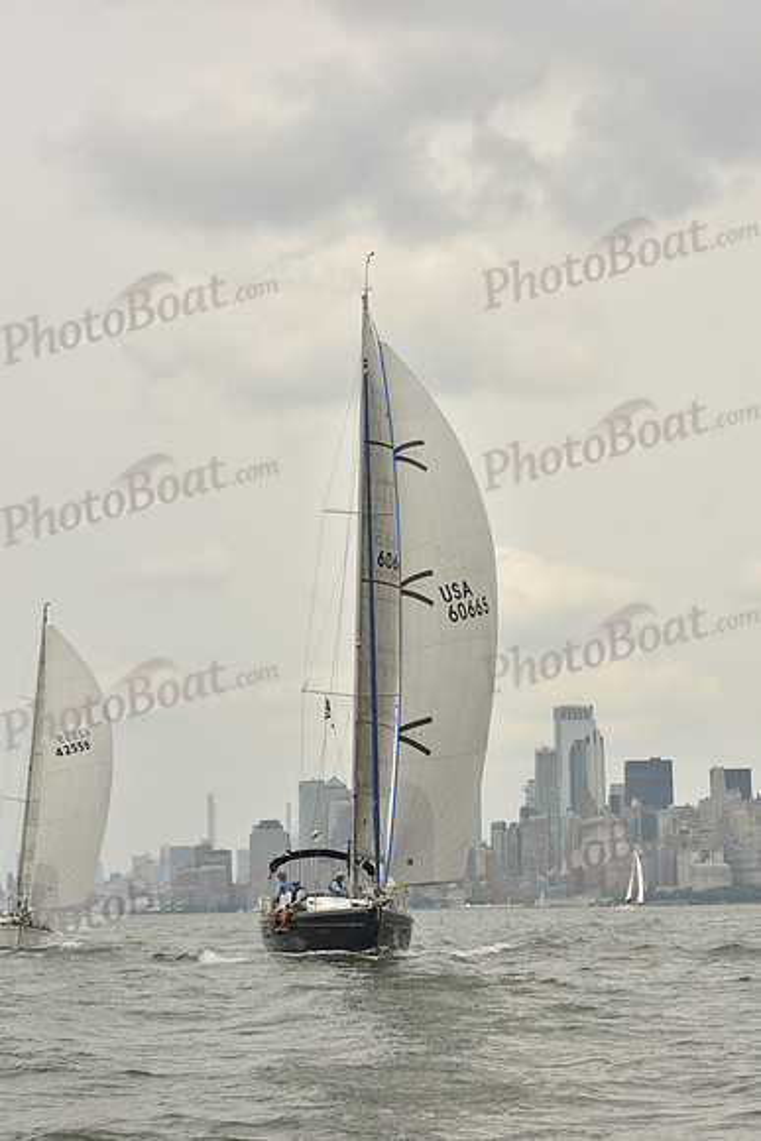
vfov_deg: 23.9
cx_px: 380
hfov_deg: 16.1
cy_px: 570
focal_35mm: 85
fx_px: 2693
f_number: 10
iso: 250
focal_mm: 85
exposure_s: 1/640
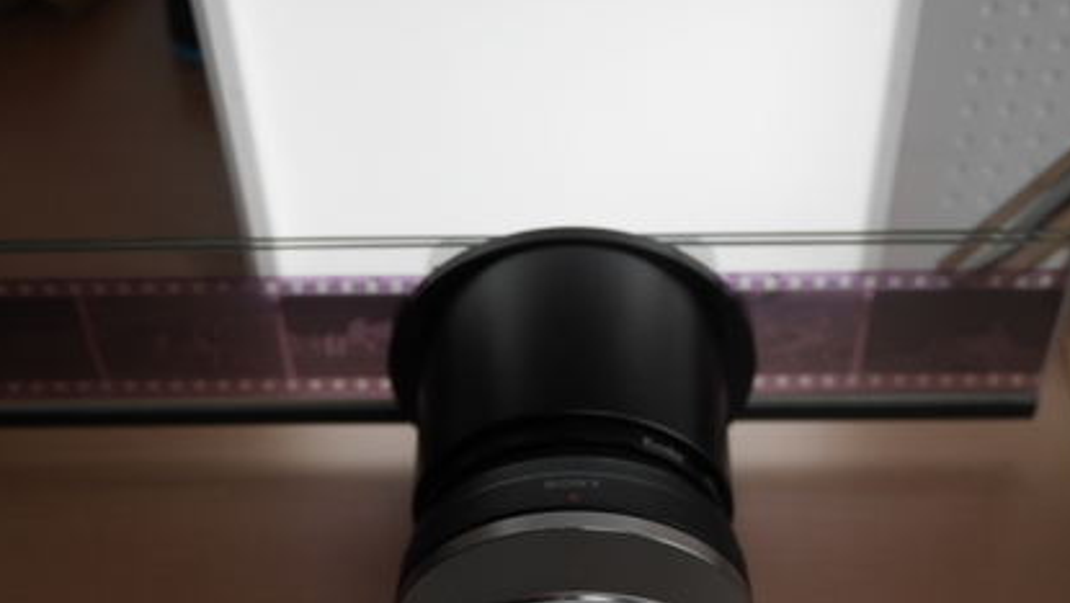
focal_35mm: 63
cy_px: 595
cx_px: 569
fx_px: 1788
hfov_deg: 33.3
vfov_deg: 18.7
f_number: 4.6
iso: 320
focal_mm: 20
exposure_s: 1/60
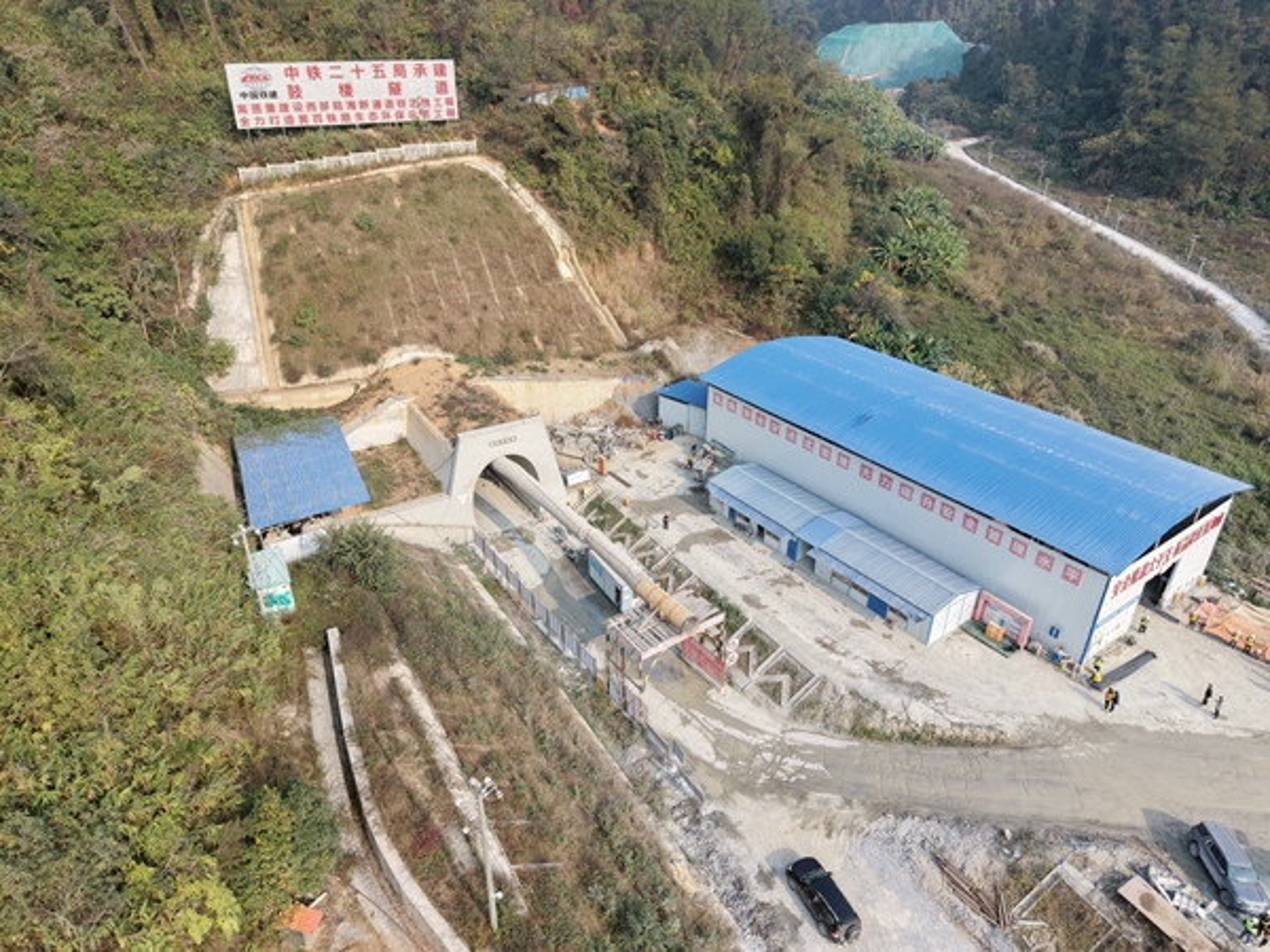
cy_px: 476
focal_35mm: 24
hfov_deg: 71.6
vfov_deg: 56.8
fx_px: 881
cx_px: 635
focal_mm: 8.67
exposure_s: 1/3000
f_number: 1.8
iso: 150
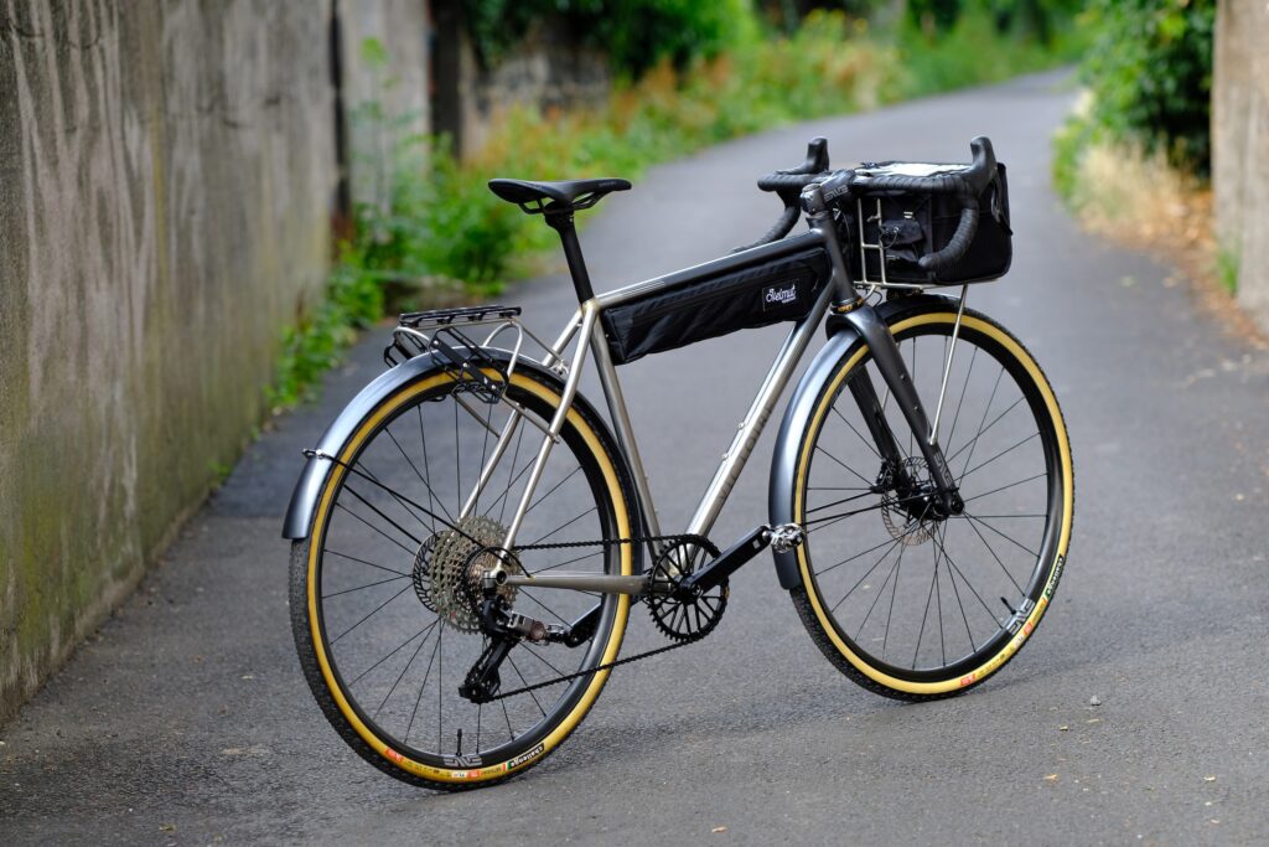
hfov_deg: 15.2
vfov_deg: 10.2
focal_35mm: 135
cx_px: 634
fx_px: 4759
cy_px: 424
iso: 320
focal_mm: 90
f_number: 2.8
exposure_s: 1/800
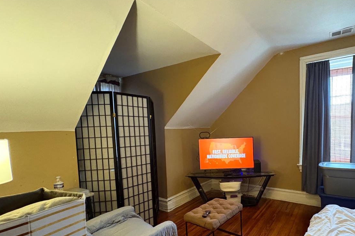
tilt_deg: -3.5
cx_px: 230
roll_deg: +1.7
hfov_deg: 84.6
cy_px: 143
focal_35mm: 19
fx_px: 187
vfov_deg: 63.9
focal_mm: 2.22
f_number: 2.2
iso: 800
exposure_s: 1/30
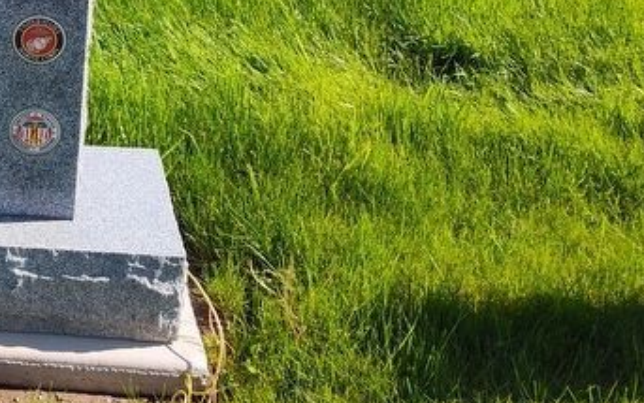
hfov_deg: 31.5
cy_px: -49
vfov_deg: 21.5
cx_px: -68
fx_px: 1001
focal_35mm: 57
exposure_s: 1/1139
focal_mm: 5.56
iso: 100
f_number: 1.8
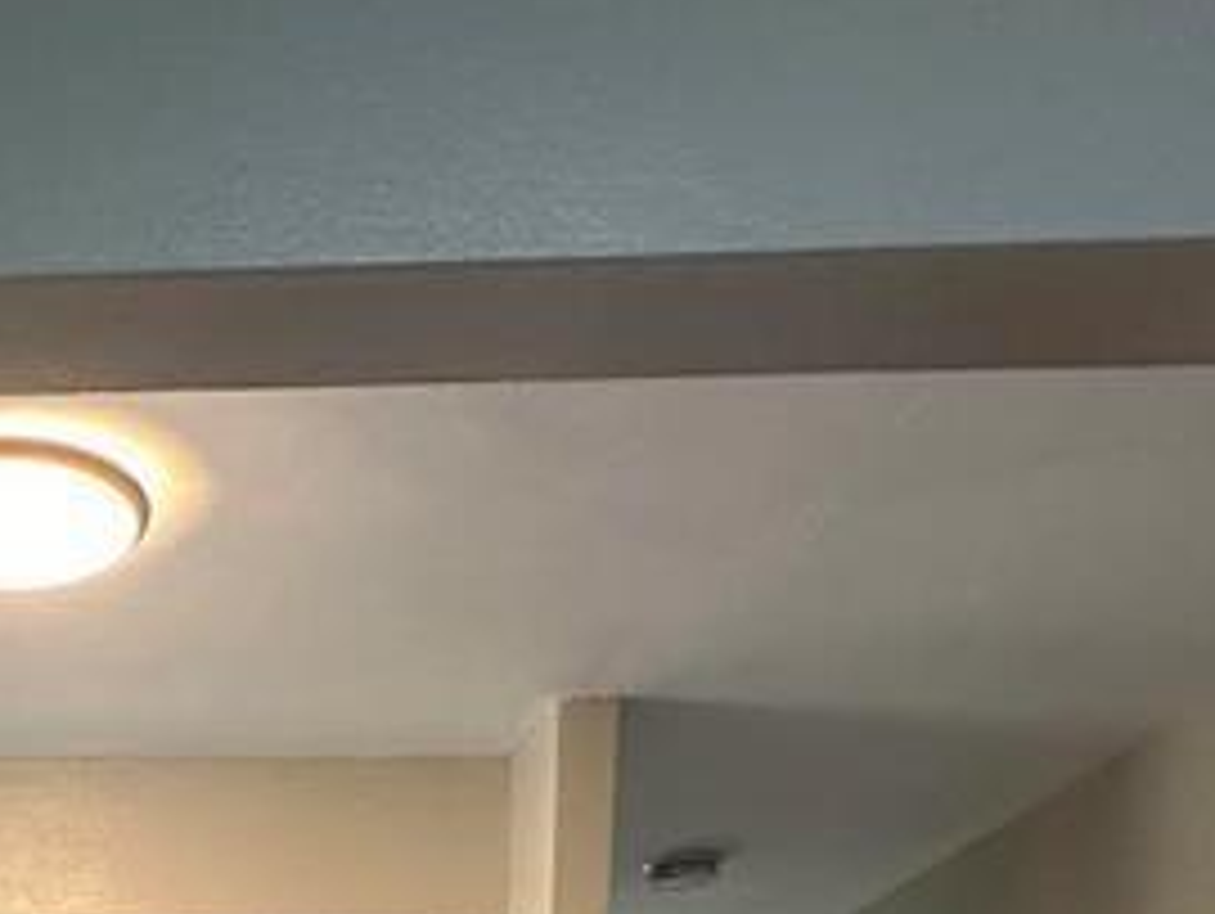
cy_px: 1621
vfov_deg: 20.2
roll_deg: +0.0
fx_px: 1862
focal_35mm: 53
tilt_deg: -6.2
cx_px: -4
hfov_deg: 33.1
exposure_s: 1/60
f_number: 2.2
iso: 200
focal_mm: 2.22
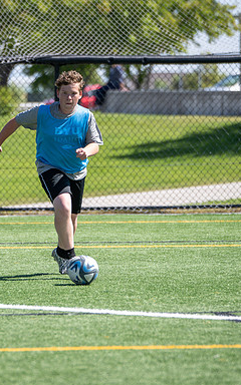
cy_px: 226
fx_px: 2974
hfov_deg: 4.6
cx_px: 44
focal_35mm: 283
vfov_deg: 7.4
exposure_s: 1/800
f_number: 2.8
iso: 40
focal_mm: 145
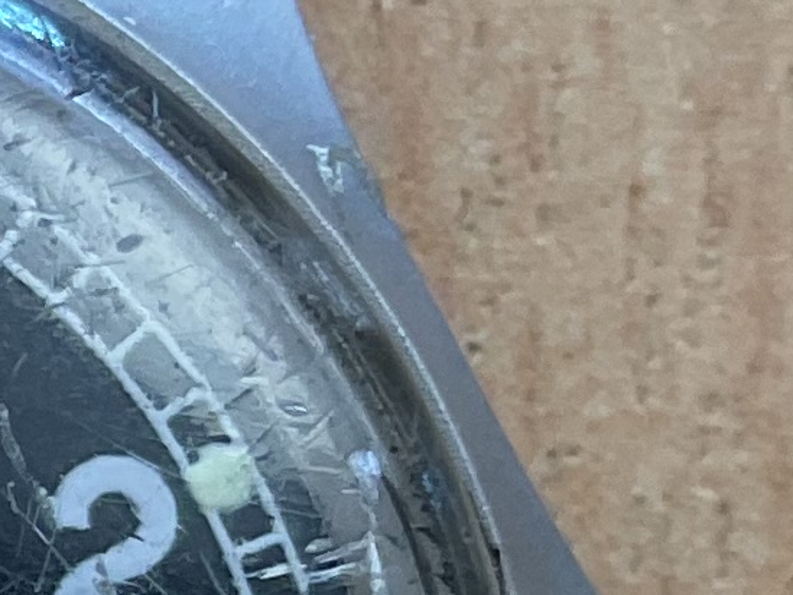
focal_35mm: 213
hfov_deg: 8.1
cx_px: -1470
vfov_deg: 6.9
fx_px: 4881
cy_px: 867
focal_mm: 3
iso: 25
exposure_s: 1/100
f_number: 1.8
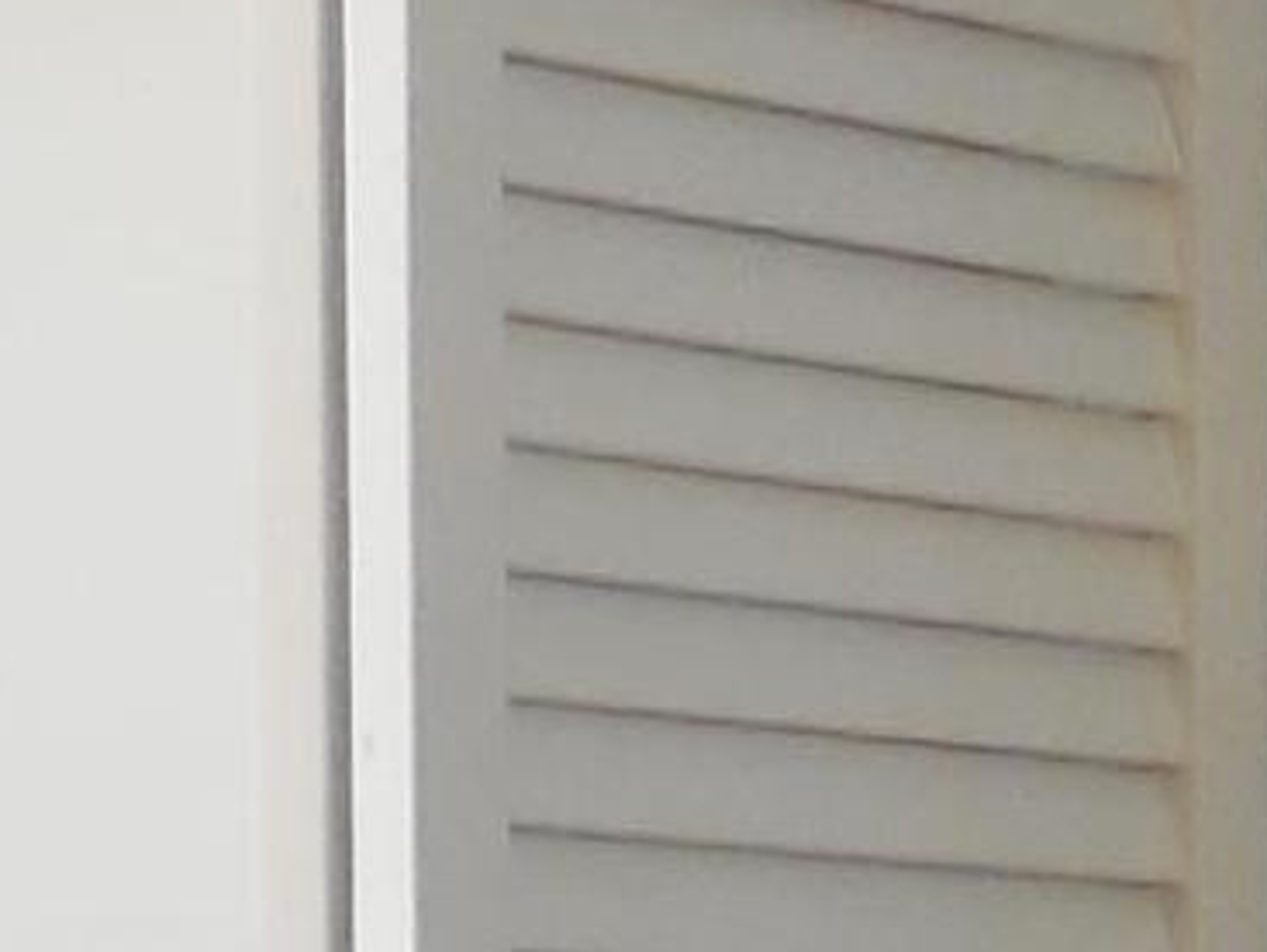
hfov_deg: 10.0
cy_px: 2308
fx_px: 7181
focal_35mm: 196
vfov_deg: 7.1
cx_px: 1174
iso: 400
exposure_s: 1/30
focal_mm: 4.5
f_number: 3.1
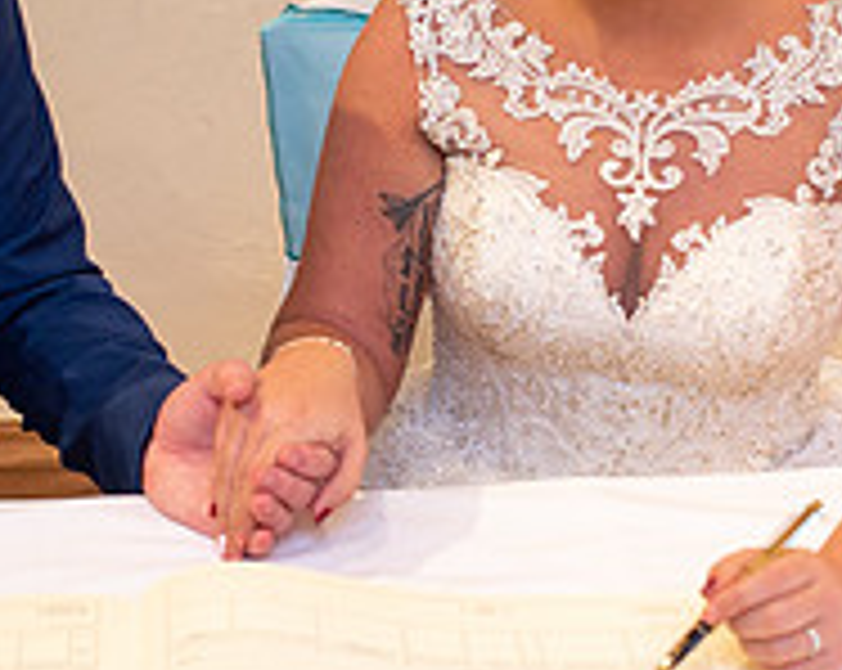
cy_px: 228
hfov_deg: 16.0
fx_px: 2986
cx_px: 336
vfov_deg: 12.8
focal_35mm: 120
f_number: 2.5
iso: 250
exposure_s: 1/125
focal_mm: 35
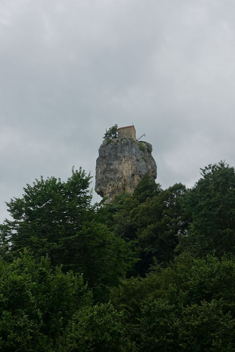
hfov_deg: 28.6
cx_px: 118
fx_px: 460
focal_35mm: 47
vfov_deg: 41.9
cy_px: 176
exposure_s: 1/640
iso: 125
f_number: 4
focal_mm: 17.06
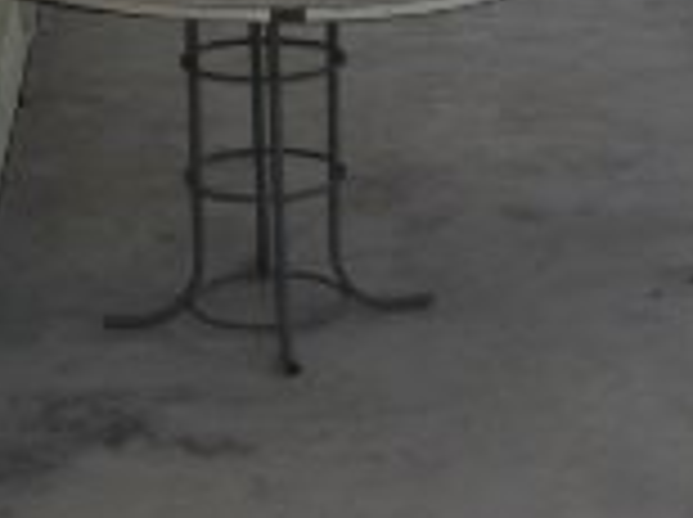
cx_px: 680
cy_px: -36
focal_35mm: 102
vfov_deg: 14.2
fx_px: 2039
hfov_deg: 18.8
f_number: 8.4
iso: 100
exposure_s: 1/125
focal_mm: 6.3
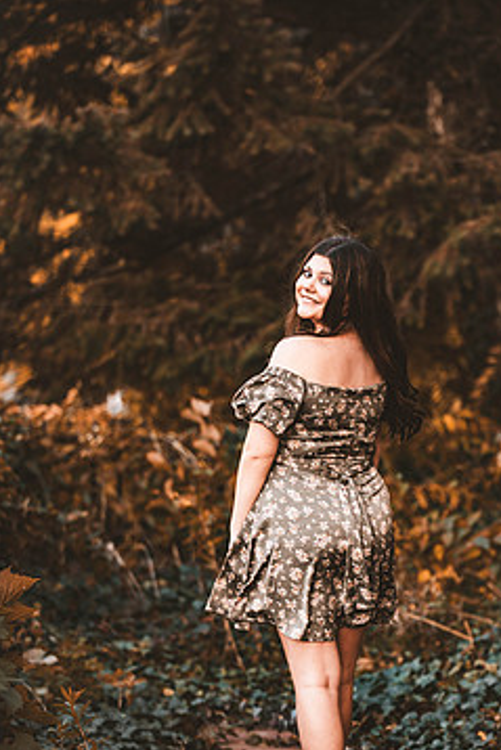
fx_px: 2753
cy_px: 436
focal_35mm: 132
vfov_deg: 15.5
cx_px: 308
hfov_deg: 10.4
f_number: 2.8
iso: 400
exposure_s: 1/250
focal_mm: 105
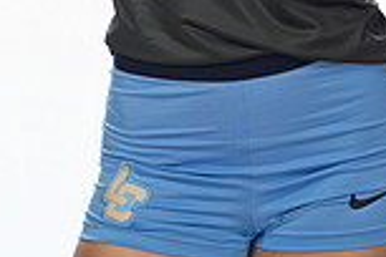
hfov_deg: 12.4
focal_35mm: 165
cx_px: 237
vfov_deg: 7.9
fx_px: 1769
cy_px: -305
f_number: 6.3
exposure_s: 1/250
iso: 800
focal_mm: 56
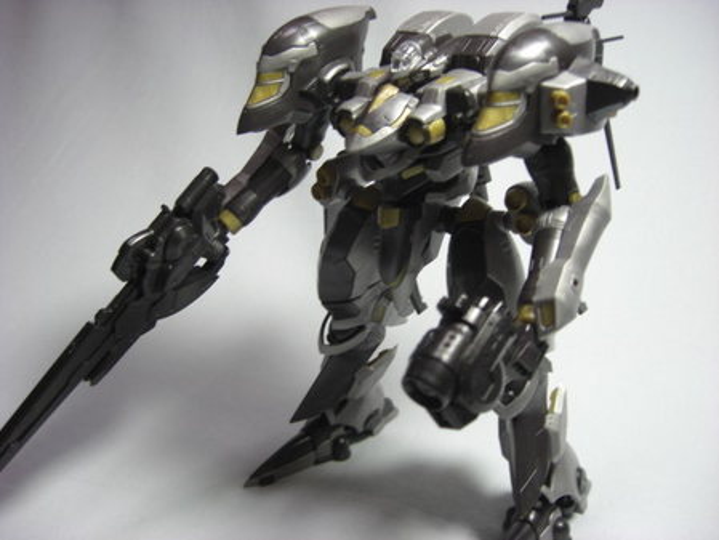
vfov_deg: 37.7
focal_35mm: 38
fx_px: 789
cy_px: 270
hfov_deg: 49.0
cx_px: 360
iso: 200
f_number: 2.8
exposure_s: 1/80
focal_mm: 7.9
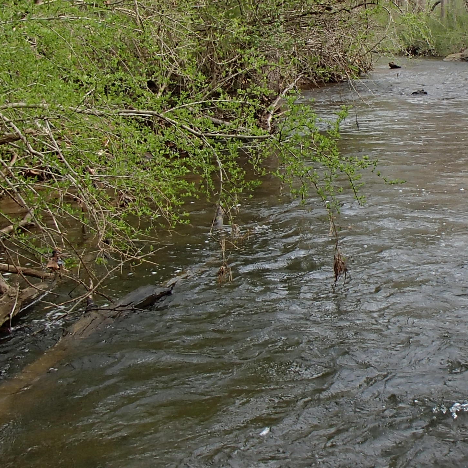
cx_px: 414
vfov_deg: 25.3
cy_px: 171
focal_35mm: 68
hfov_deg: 24.7
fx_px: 1040
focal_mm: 5
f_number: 3.9
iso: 100
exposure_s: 1/200
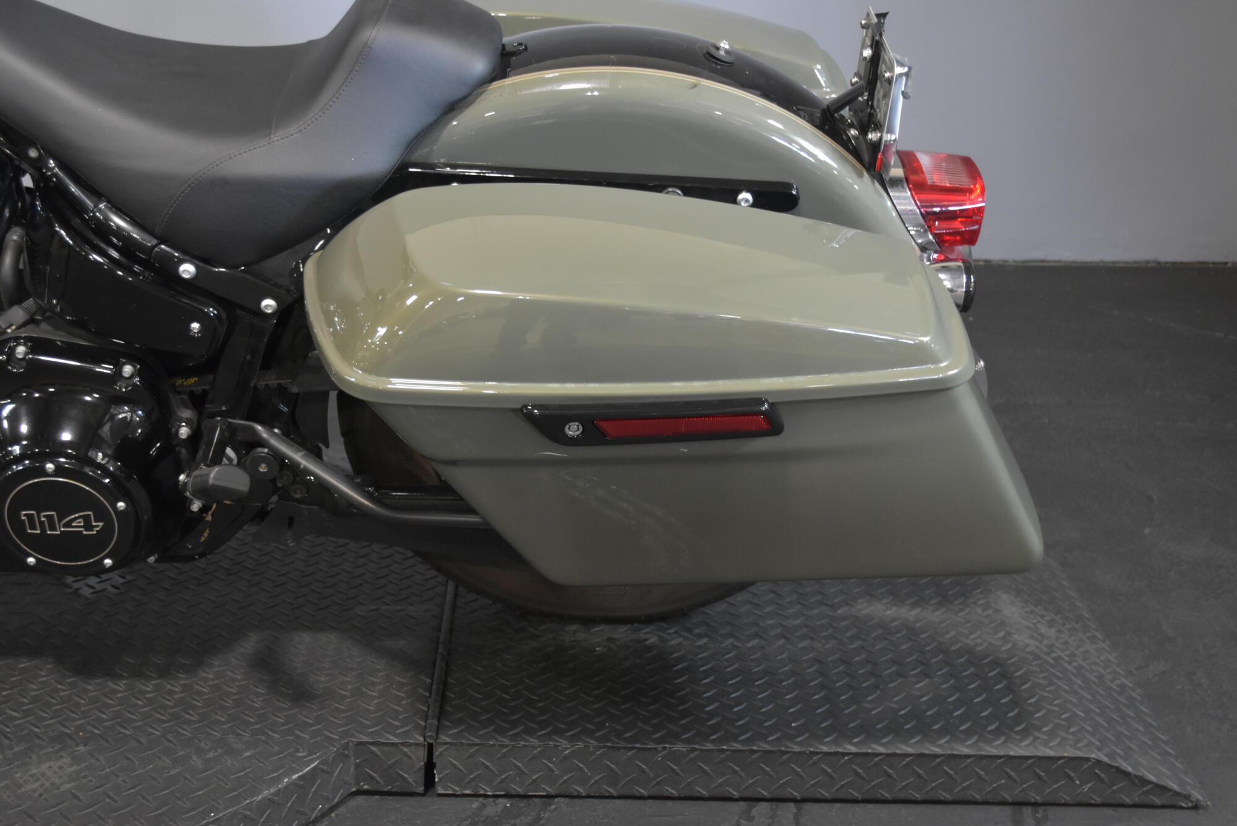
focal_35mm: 45
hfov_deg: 43.6
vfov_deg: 29.9
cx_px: 618
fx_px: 1547
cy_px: 413
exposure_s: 1/20
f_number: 4.5
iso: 1600
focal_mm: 30
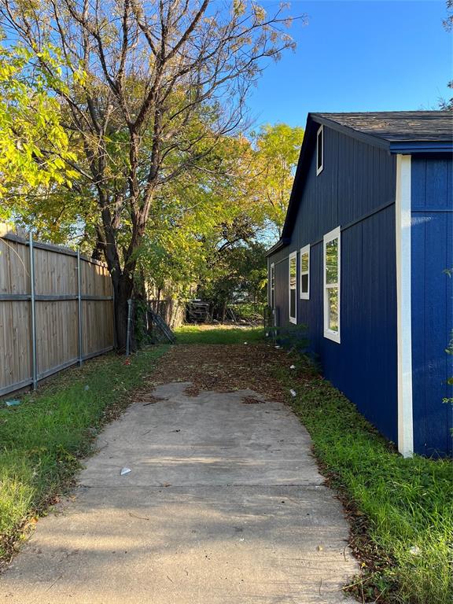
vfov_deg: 67.3
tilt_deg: -1.1
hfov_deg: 53.1
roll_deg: +0.9
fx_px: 454
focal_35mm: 26
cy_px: 302
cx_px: 226
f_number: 1.6
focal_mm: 5.1
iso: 50
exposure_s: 1/384
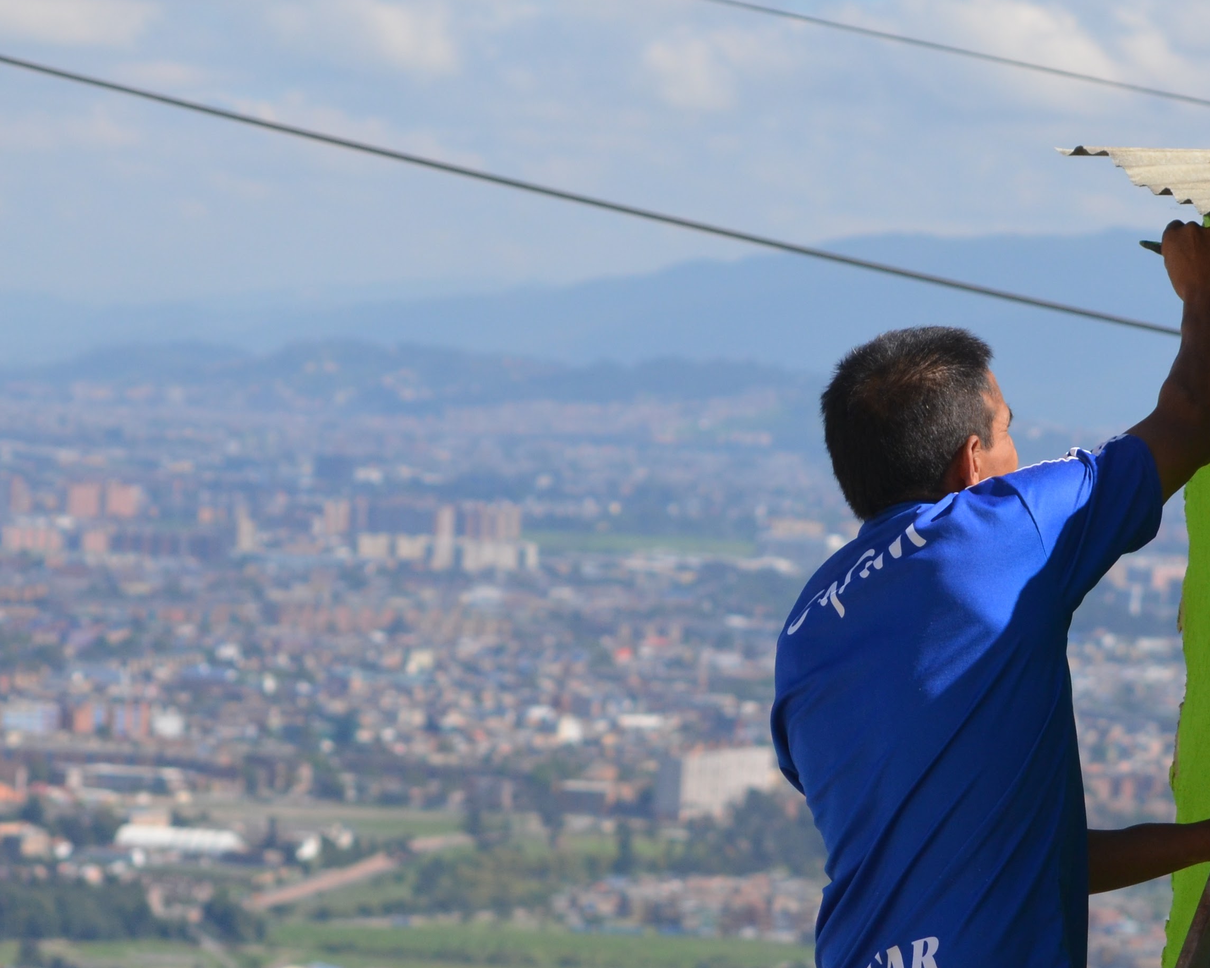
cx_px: 871
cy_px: 639
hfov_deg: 7.8
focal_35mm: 248
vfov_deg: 6.2
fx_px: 8881
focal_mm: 82
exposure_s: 1/1600
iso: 400
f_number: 6.3
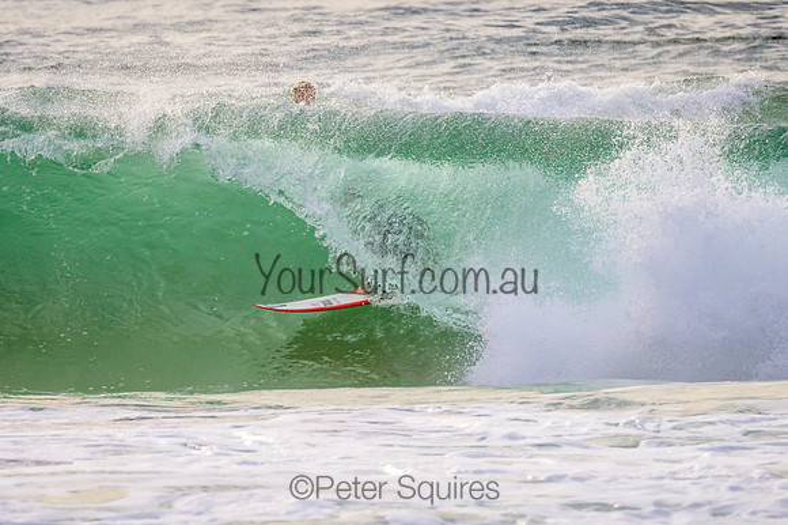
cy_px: 262
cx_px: 394
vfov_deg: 2.3
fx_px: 13125
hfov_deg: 3.4
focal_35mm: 600
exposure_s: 1/2500
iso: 500
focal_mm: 400
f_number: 5.6
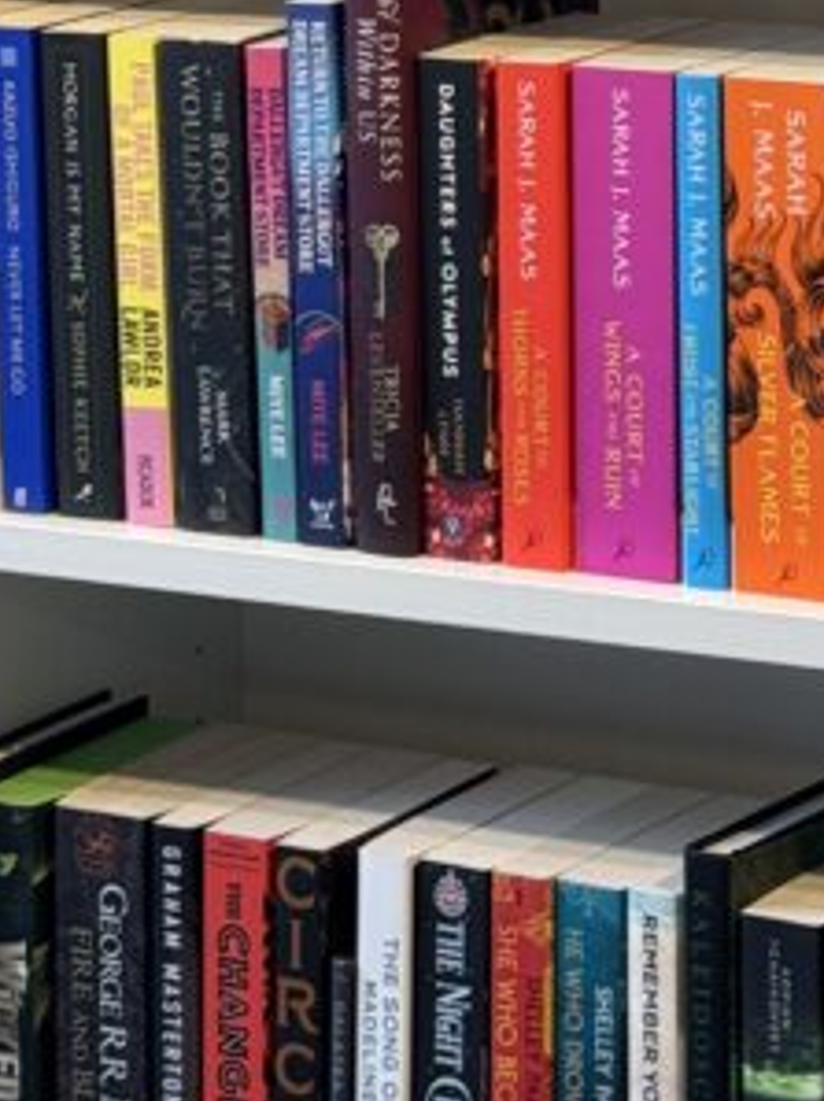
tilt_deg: -4.1
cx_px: 846
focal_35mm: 165
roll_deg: +0.4
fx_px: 5244
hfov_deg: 8.9
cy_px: -281
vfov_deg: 11.7
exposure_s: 1/50
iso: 80
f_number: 1.78
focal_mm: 6.76
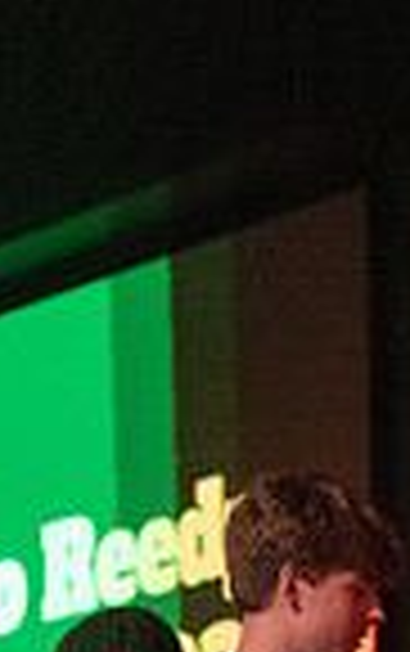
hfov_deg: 5.9
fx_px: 3993
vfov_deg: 9.1
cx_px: 306
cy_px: 971
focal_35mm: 224
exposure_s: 1/1000
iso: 16000
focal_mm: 71
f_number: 2.8
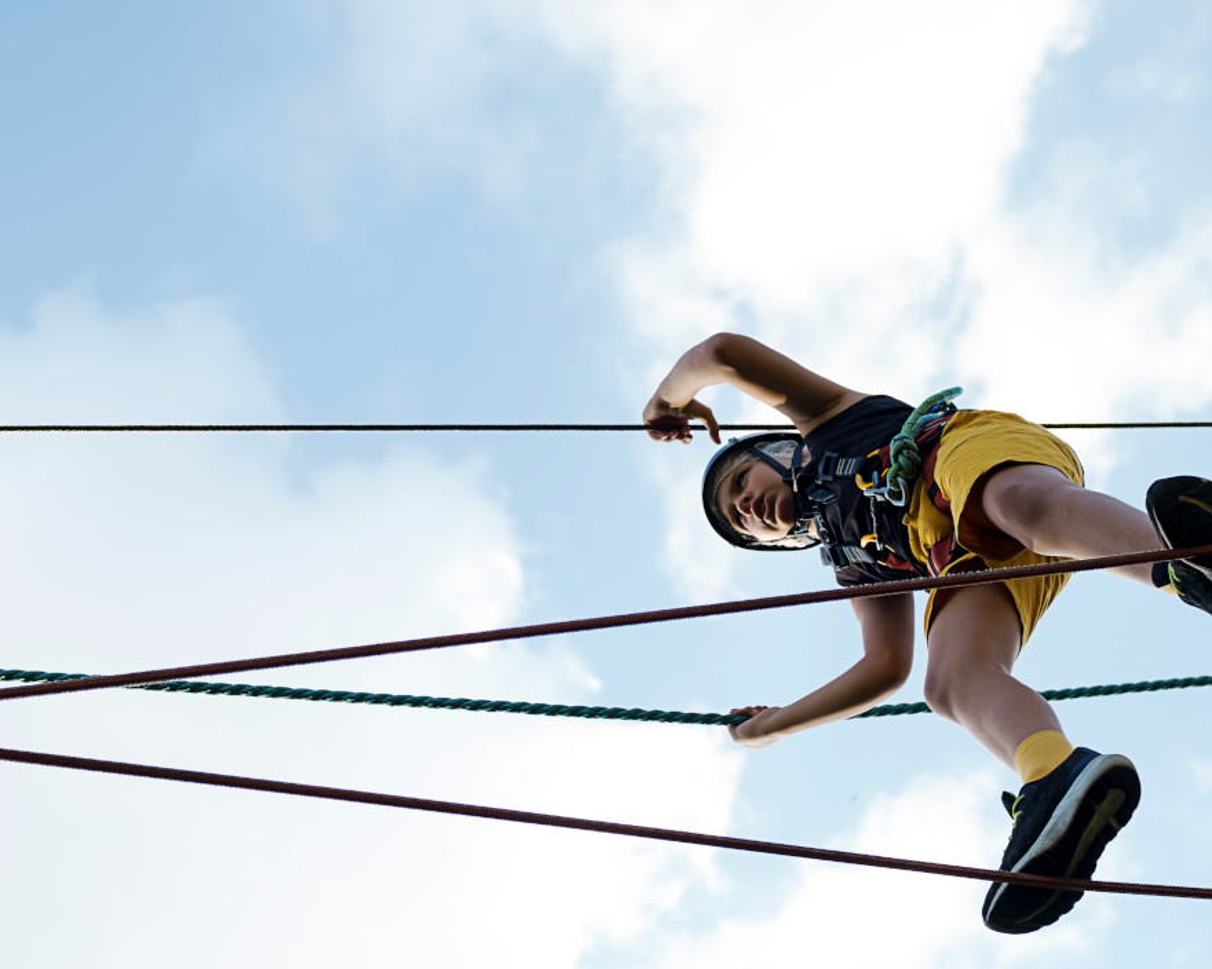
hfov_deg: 20.0
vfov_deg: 16.0
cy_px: 529
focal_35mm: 96
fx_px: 3444
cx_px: 607
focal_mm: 50
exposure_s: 1/500
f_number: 4
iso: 250
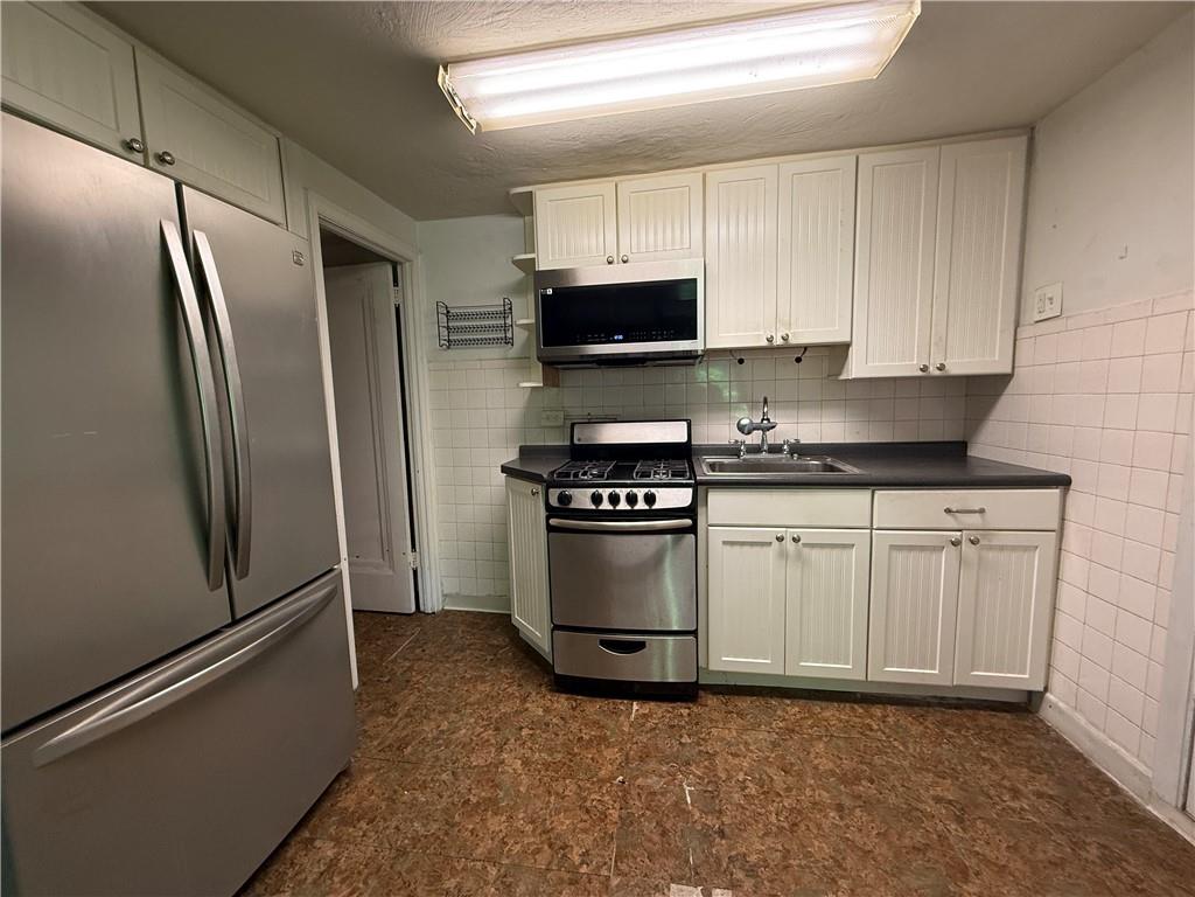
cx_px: 598
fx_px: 483
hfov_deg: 102.1
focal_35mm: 14
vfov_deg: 85.7
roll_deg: +1.5
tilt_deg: -5.6
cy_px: 448
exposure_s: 1/60
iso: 250
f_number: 2.2
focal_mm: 2.22
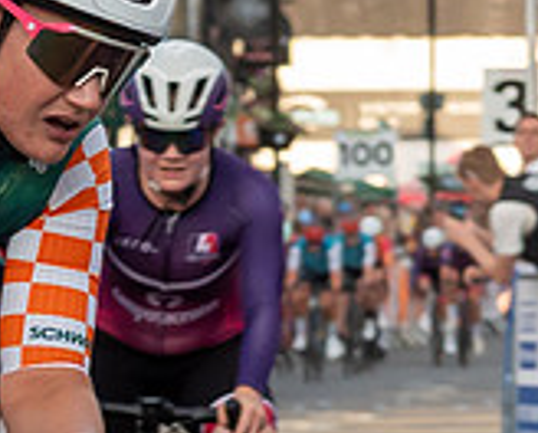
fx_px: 10773
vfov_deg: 2.3
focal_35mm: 675
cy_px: 395
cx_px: -400
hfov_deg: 2.8
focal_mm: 75
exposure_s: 1/800
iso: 1000
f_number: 5.6
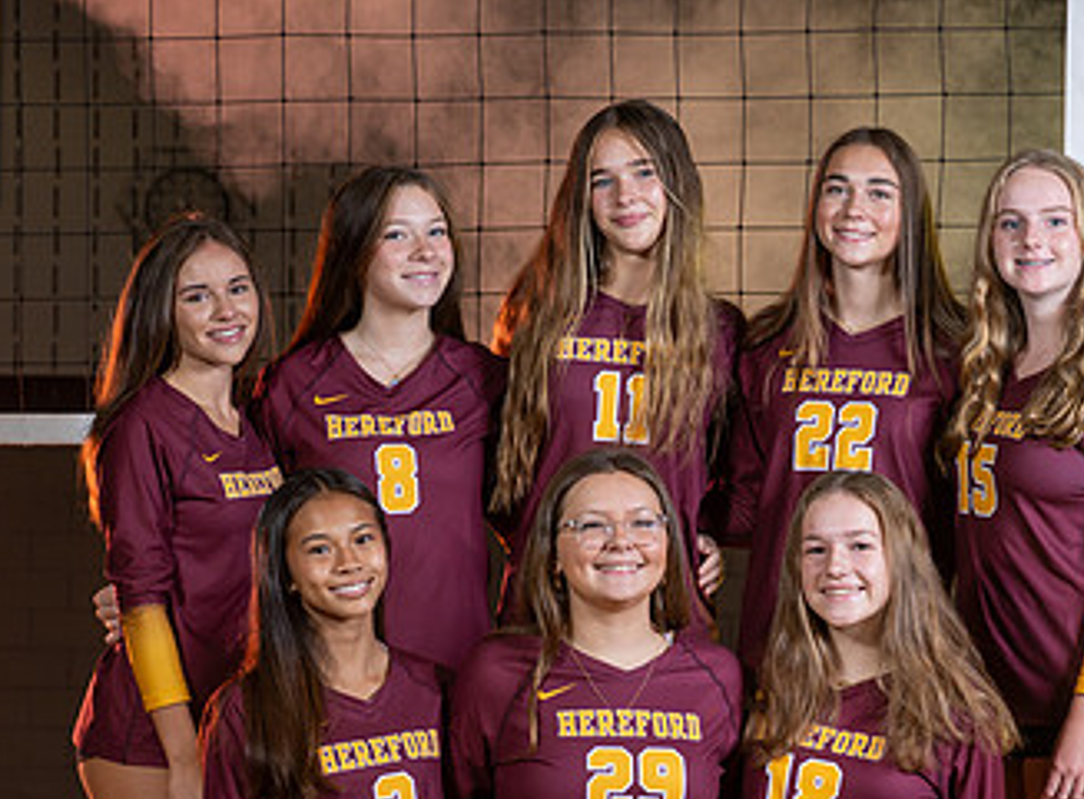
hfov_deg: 12.3
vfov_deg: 9.1
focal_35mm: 161
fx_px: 5010
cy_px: 619
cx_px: 796
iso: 64
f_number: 6.3
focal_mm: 70
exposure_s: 1/160
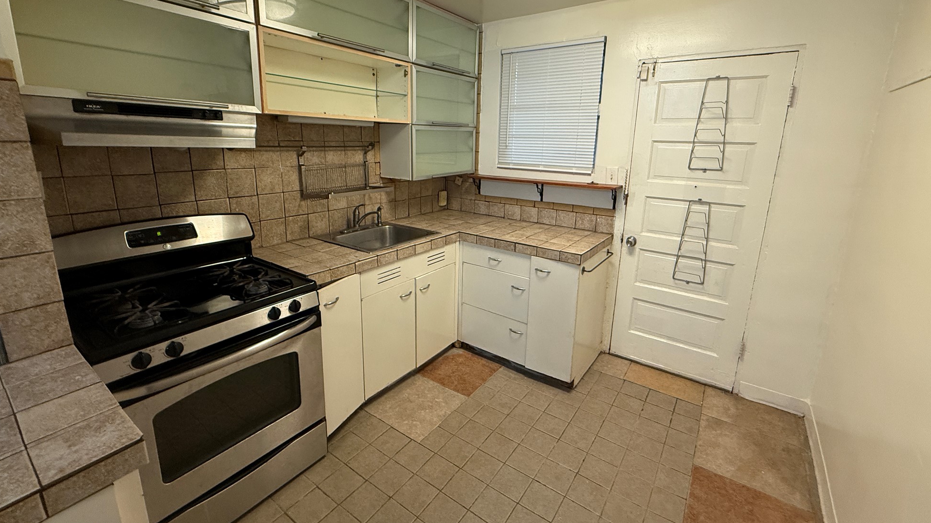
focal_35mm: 16
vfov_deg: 66.8
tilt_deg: -12.0
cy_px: 225
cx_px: 466
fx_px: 395
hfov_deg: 99.4
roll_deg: -1.5
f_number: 2.2
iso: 320
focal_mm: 2.22
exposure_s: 1/60
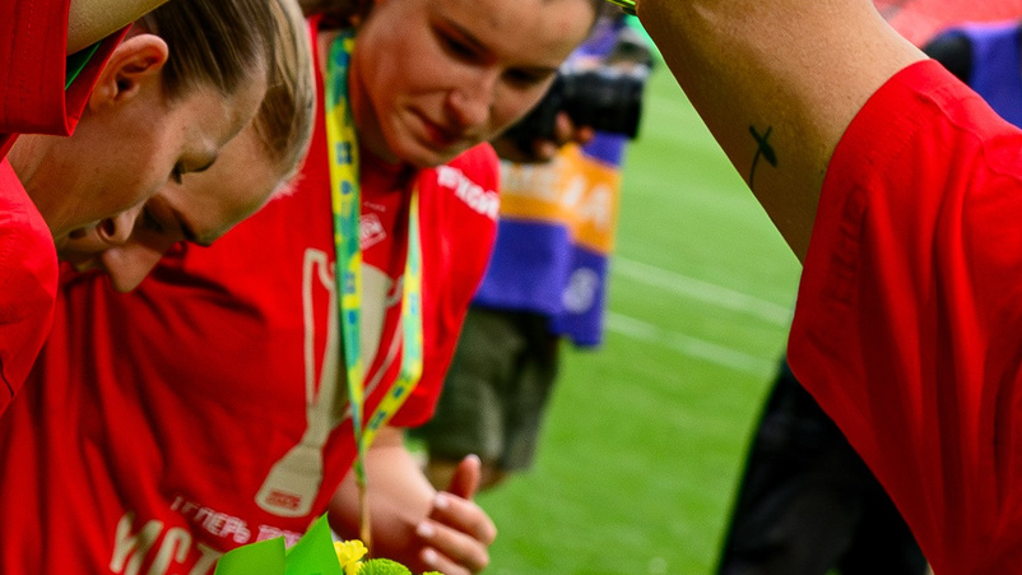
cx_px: 792
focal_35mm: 197
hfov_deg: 10.9
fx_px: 5338
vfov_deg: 6.0
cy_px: -630
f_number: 4
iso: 1000
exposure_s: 1/800
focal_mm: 43
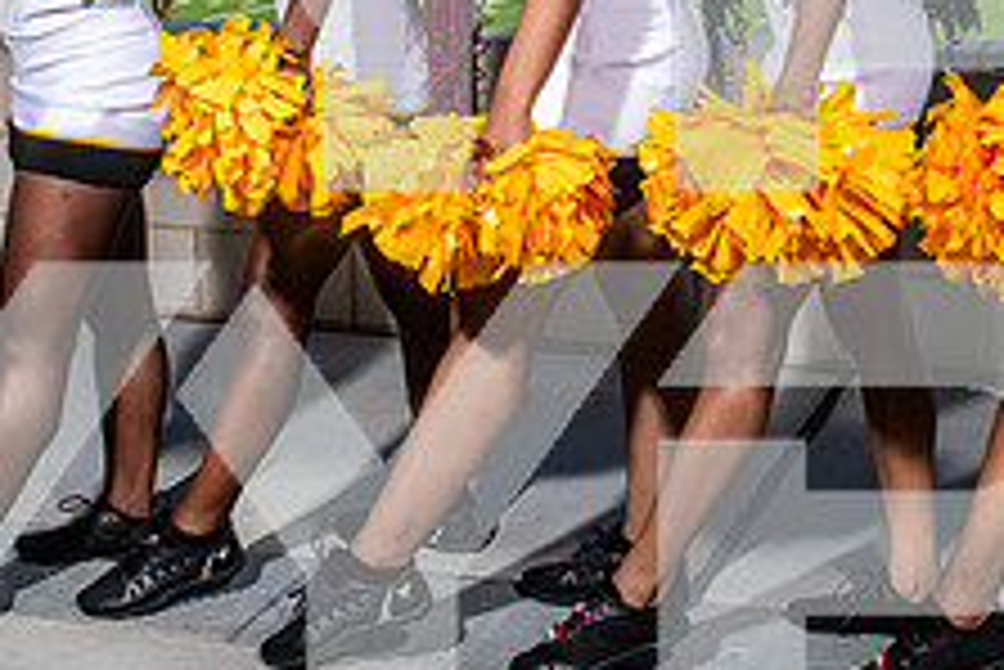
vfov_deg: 17.0
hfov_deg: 25.9
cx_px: 585
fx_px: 2177
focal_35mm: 78
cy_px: -43
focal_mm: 30
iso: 100
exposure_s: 1/320
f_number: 7.1
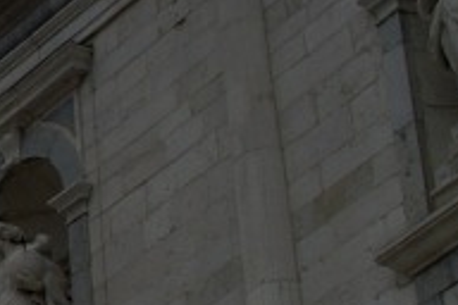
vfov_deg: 6.3
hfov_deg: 9.1
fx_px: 2786
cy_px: -13
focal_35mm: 219
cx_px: -298
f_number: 9.5
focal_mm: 28
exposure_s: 1/200
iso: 125
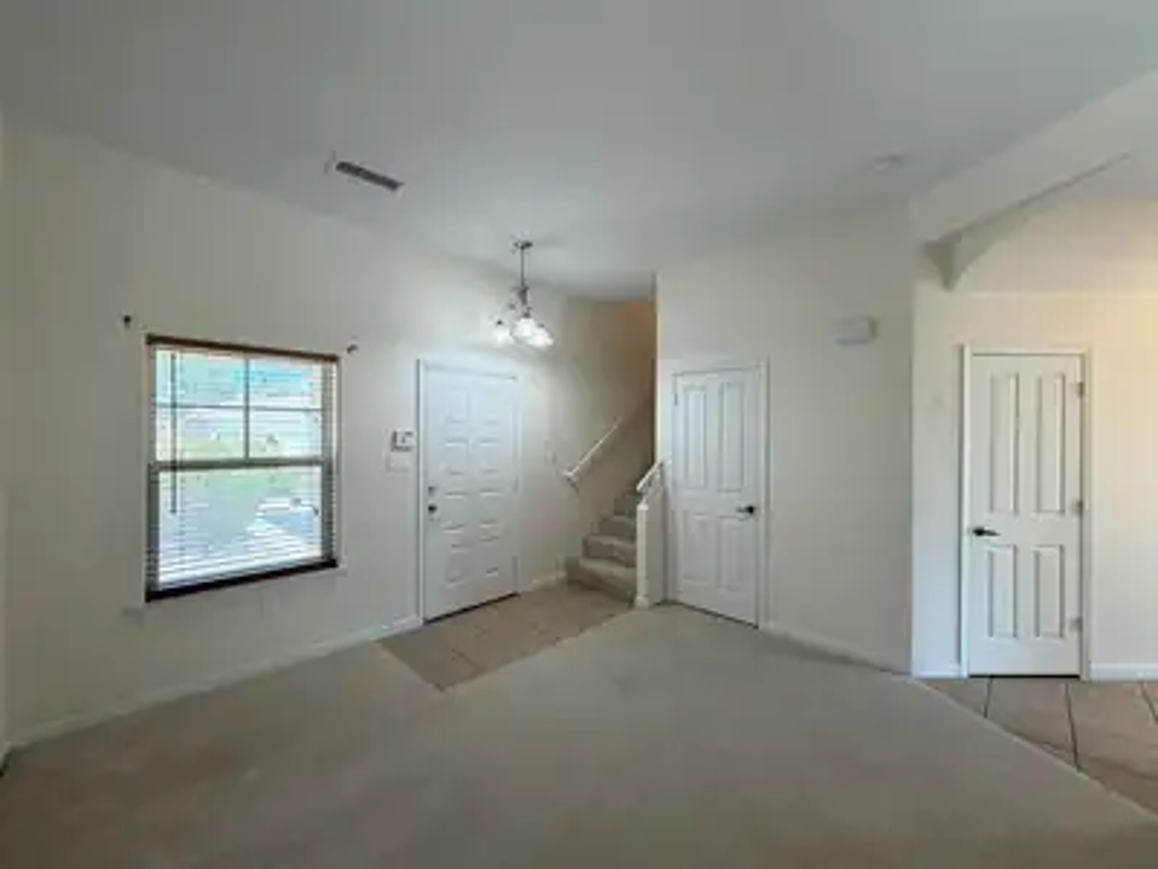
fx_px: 468
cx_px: 579
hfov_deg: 102.1
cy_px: 434
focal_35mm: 14
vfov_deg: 85.7
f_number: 2.2
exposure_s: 1/120
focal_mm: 2.22
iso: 160
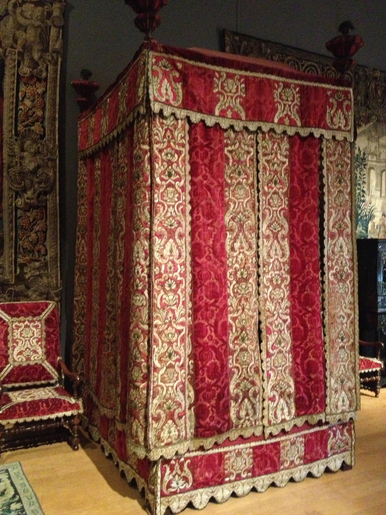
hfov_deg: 40.7
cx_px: 193
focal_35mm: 35
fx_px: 520
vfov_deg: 52.6
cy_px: 258
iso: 800
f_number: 2.4
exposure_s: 1/15
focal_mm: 4.28
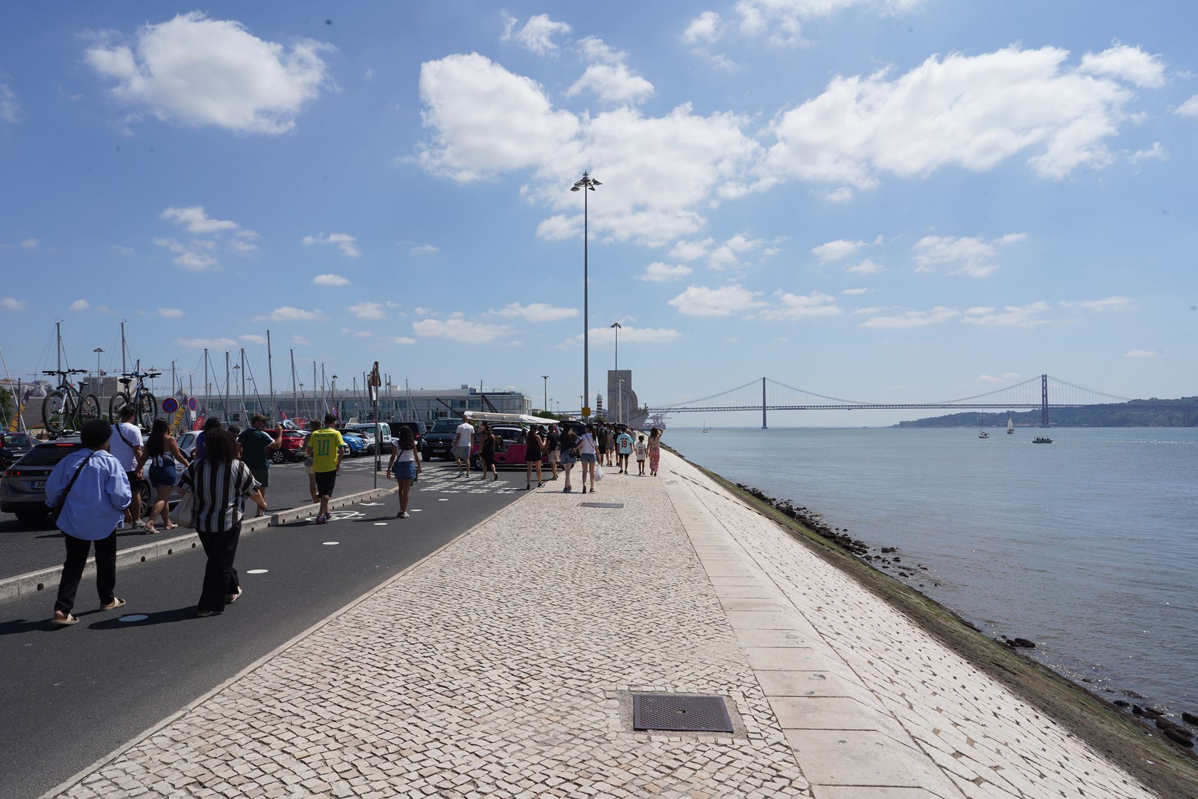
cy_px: 400
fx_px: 799
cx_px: 599
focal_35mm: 24
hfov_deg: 73.7
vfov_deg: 53.1
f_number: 20
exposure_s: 1/100
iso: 100
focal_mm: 24
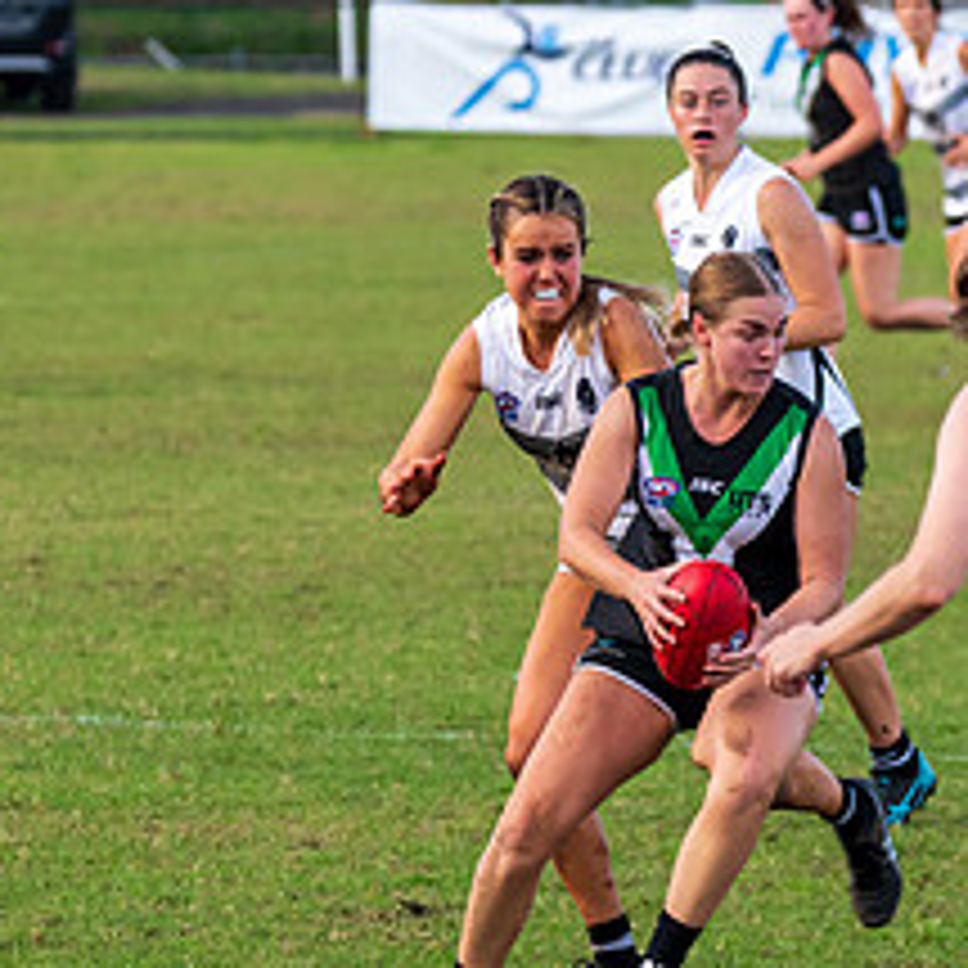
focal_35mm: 613
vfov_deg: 2.9
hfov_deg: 2.9
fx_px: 19394
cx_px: 716
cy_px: 711
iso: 800
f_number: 8
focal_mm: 250
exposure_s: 1/500
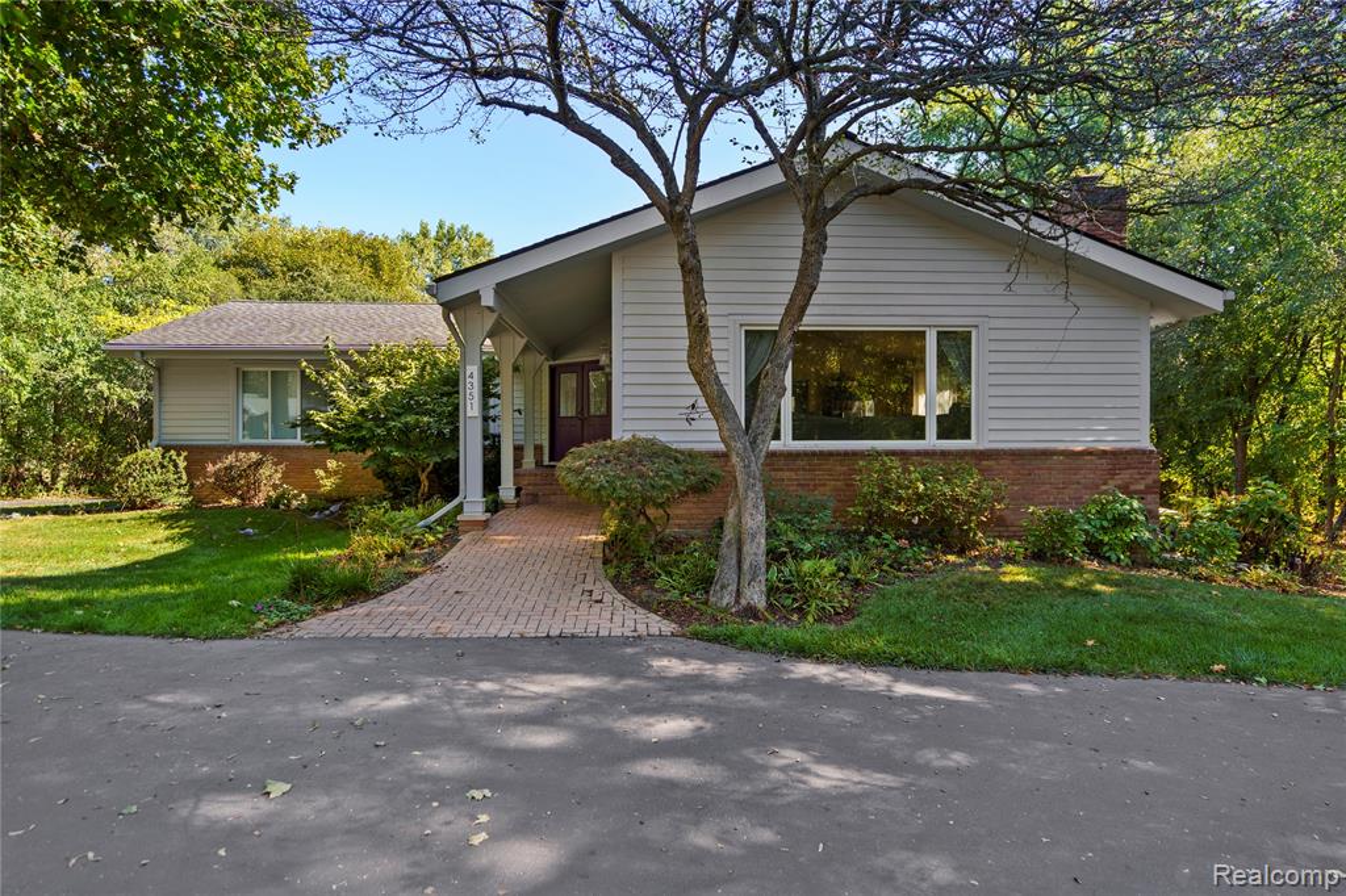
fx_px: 673
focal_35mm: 18
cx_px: 673
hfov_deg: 90.0
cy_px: 448
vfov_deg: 67.3
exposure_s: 1/60
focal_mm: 18
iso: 100
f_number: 4
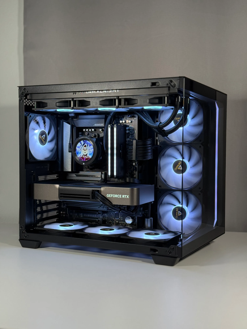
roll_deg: -0.1
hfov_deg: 30.3
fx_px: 457
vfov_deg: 39.7
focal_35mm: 48
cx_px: 124
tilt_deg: -1.5
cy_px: 164
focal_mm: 6.76
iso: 160
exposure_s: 1/120
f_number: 1.78
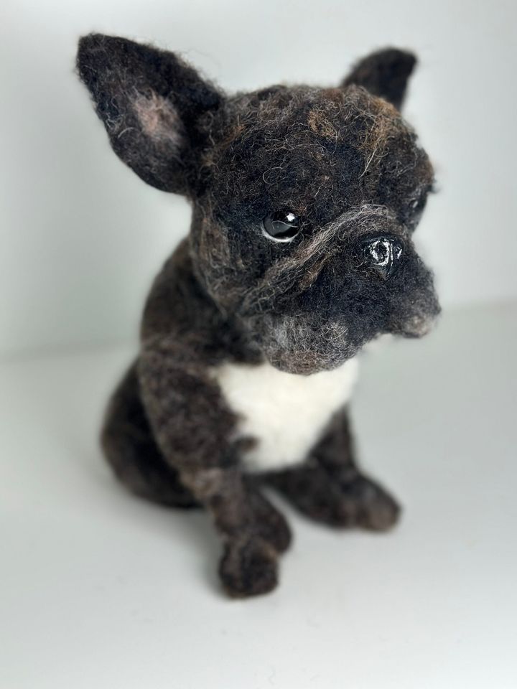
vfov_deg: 39.7
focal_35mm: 48
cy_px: 344
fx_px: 956
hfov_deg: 30.3
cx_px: 258
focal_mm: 6.86
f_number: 1.78
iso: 80
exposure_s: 1/843
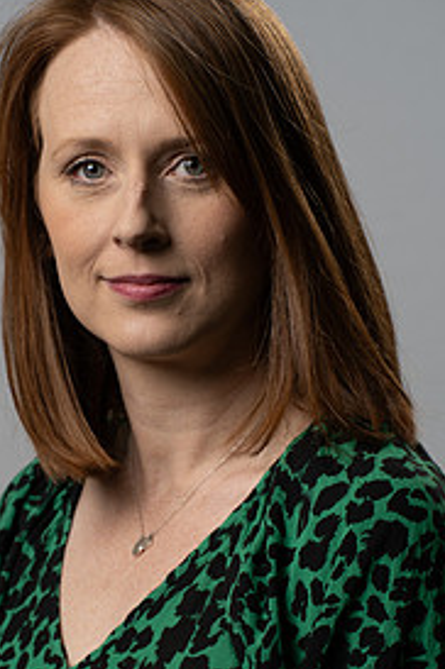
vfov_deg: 7.0
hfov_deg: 4.6
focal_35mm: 296
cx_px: 147
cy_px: 454
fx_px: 5502
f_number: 7.1
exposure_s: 1/160
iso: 160
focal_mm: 180
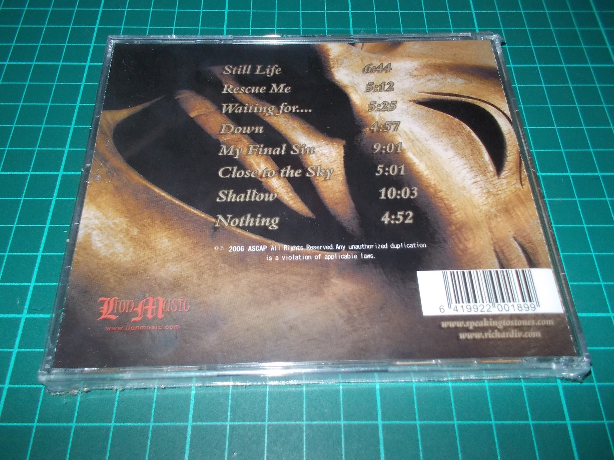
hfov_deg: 61.7
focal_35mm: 29
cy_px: 230
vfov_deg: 48.2
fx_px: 514
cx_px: 307
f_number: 3.3
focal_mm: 4.1
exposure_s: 1/30
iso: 200
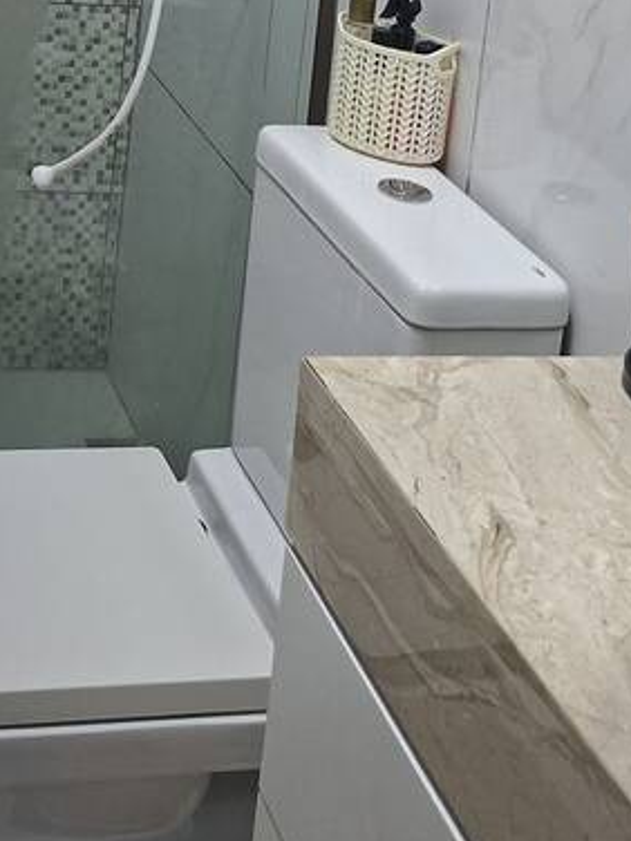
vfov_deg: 25.2
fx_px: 1604
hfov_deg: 21.1
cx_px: -63
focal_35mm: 66
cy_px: -268
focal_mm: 5.54
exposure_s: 1/40
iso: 250
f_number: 1.8
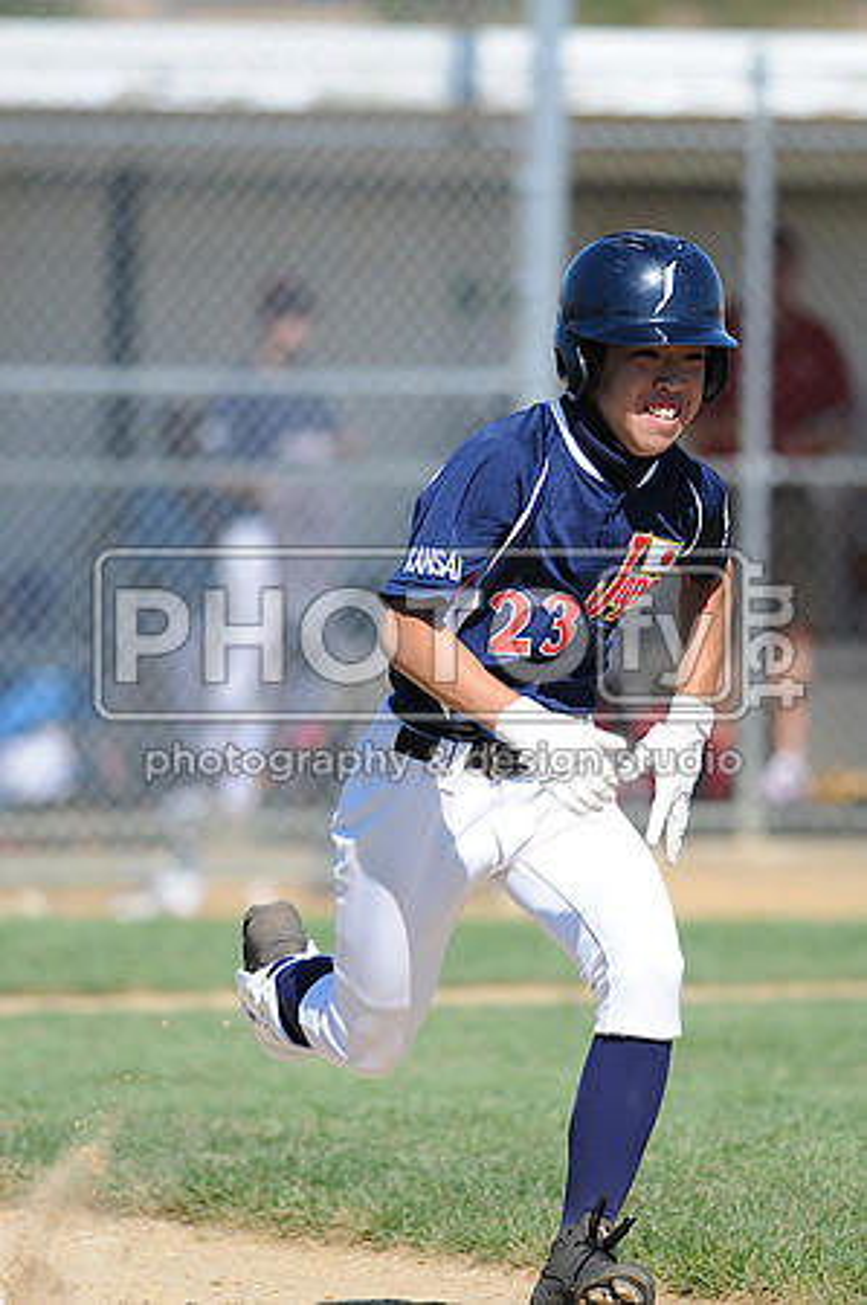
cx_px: 434
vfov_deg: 4.6
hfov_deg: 3.0
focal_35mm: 450
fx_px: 16293
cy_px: 652
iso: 200
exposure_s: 1/1600
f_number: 4
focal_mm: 300
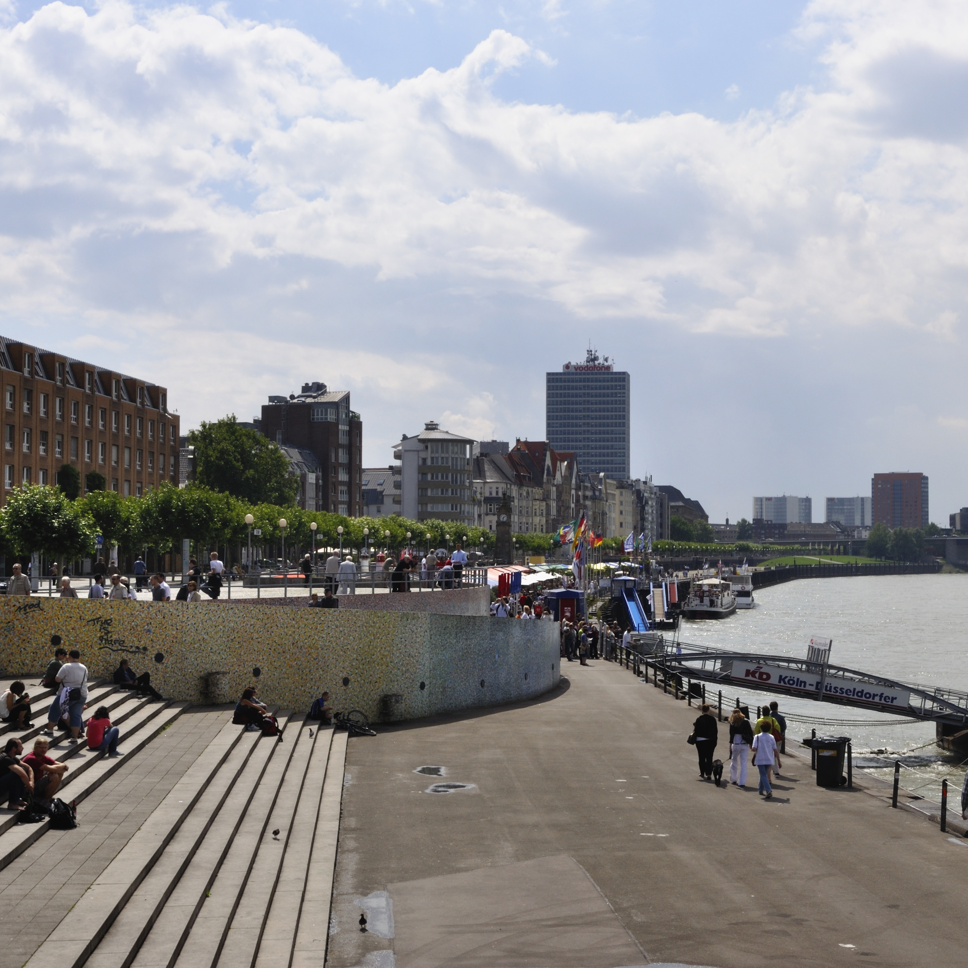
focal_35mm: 54
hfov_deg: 31.3
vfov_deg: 31.6
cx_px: 670
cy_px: 481
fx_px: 1708
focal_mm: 28
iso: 200
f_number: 16
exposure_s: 1/250
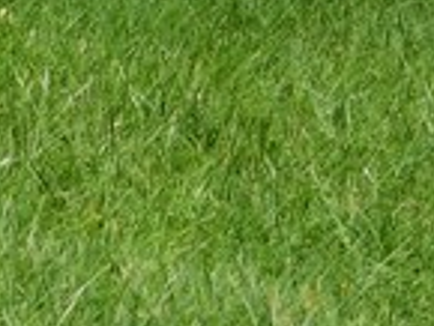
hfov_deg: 7.7
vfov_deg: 5.4
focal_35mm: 254
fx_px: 3187
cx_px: -21
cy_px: -805
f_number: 3.5
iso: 125
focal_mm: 6.3
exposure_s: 1/1000
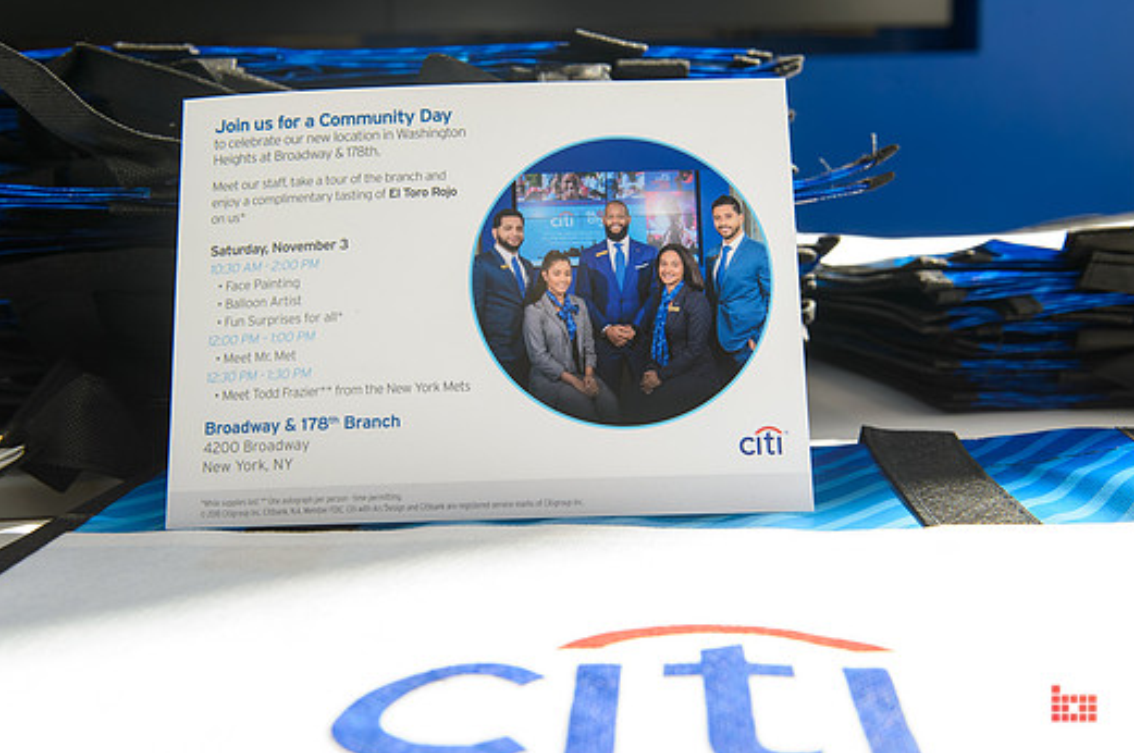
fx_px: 1227
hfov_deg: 49.6
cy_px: 379
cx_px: 575
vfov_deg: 34.1
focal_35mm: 39
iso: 640
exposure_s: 1/250
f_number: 7.1
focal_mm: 35
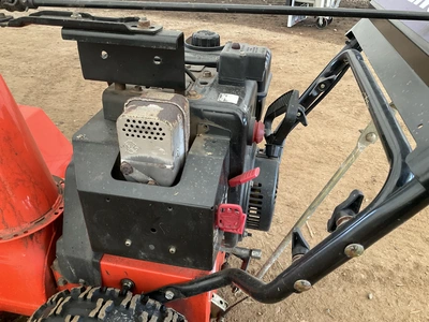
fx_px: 359
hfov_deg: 61.7
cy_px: 161
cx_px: 214
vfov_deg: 48.2
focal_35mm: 29
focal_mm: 3
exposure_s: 1/83
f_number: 1.8
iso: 64
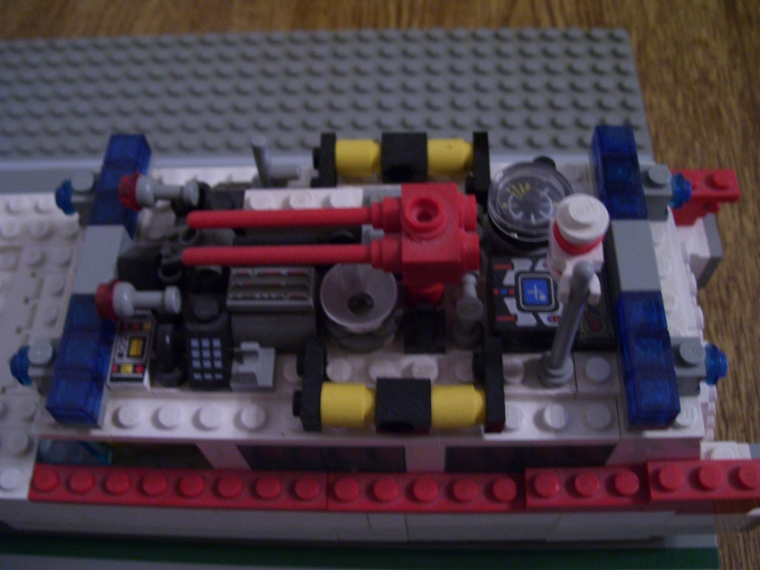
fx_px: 813
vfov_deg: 38.7
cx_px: 380
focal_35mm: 37
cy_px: 285
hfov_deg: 50.1
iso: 160
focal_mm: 6
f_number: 2.7
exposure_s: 1/8
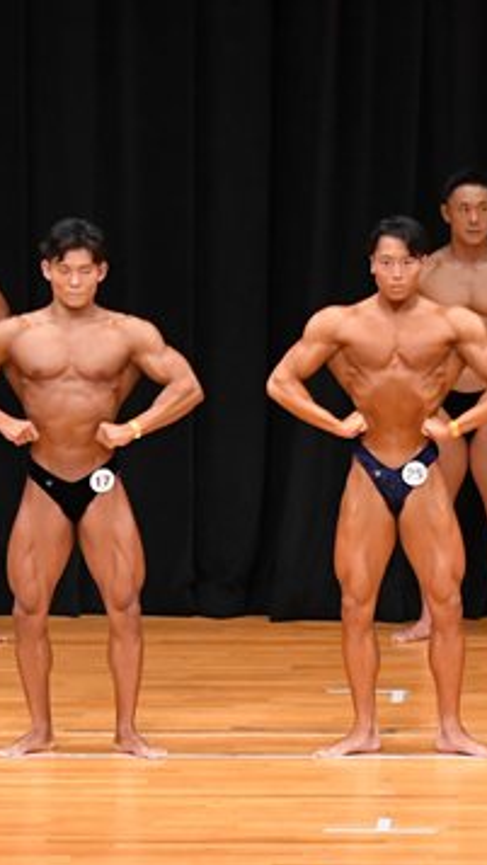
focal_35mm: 314
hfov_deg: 3.9
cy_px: 506
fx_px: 7203
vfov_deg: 6.9
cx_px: 428
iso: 4000
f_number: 5.6
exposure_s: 1/400
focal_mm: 92
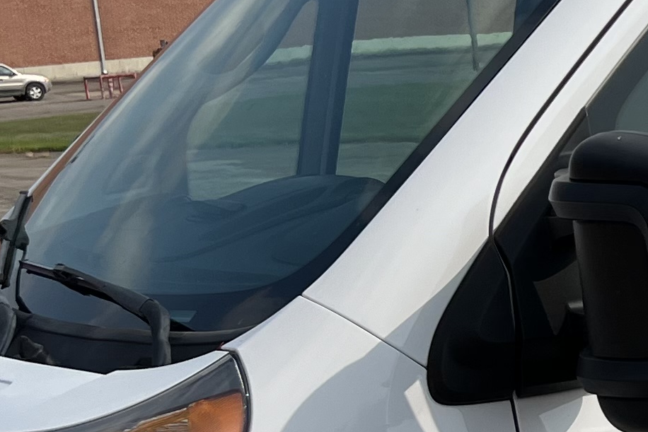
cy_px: 297
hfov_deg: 16.0
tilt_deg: -9.3
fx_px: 2142
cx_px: 922
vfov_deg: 11.5
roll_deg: +4.6
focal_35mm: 119
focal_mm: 5.7
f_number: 1.5
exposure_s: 1/6993
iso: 50
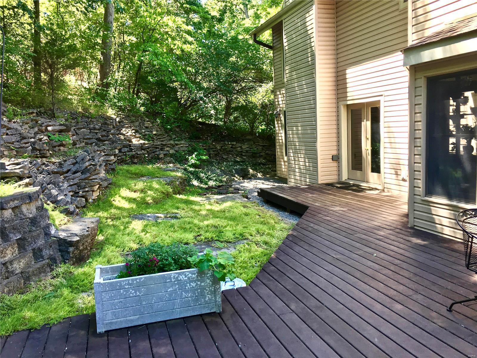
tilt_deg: -6.2
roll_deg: +2.1
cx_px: 238
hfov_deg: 61.7
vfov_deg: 48.2
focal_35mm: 29
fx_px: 400
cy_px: 179
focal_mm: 4.15
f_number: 2.2
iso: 40
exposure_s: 1/120
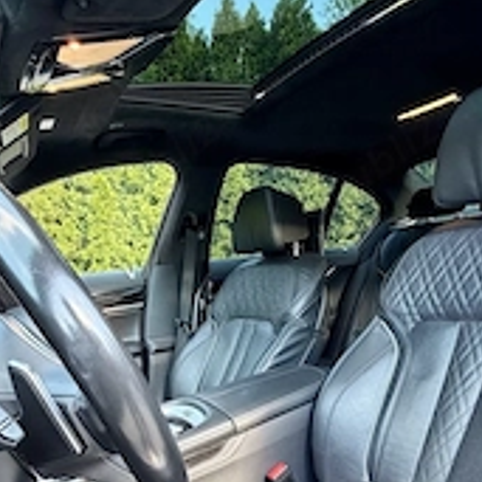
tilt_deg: -15.2
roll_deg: +5.9
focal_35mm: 29
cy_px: 395
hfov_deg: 55.6
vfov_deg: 51.6
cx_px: 251
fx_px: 457
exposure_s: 1/70
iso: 320
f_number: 2.2
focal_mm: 2.22
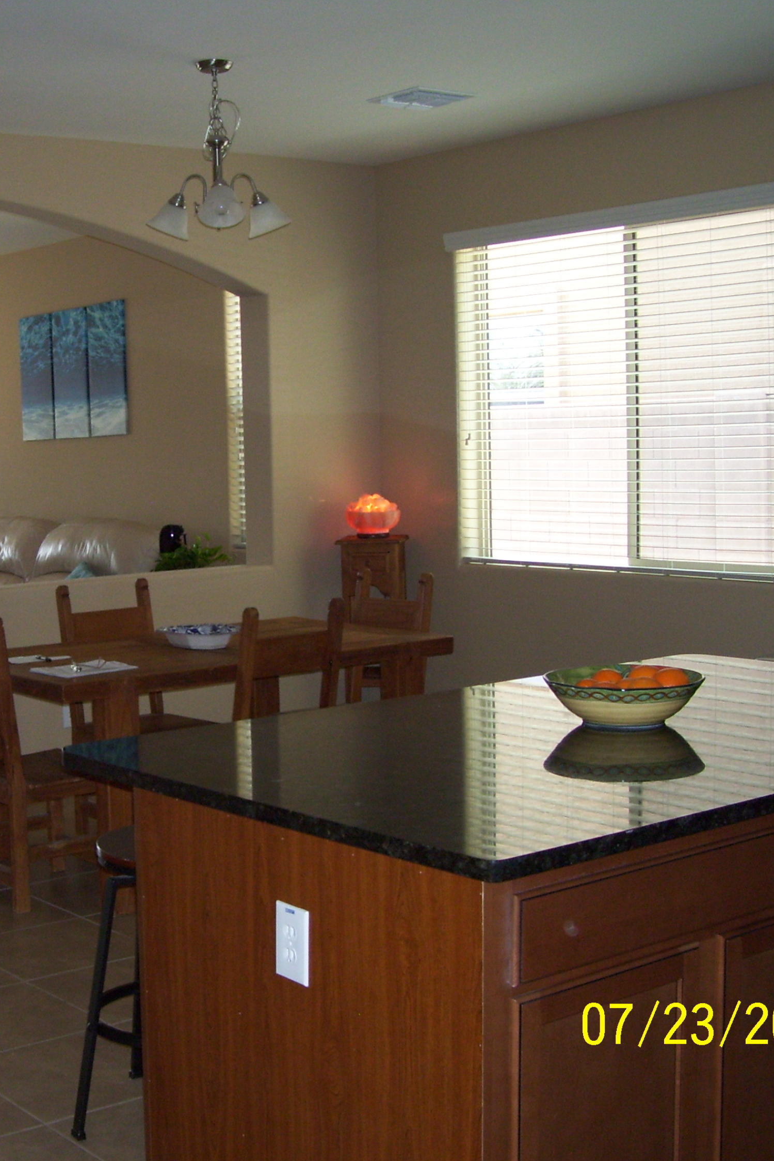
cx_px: 155
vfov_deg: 39.6
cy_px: 581
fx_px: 1612
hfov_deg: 26.5
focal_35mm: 50
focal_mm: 6
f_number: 2.7
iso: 160
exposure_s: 1/60
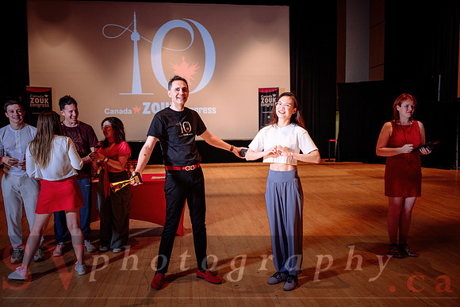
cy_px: 154
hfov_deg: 61.1
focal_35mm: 31
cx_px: 230
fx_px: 390
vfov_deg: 43.0
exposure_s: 1/125
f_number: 3.2
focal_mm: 30.5
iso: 1000
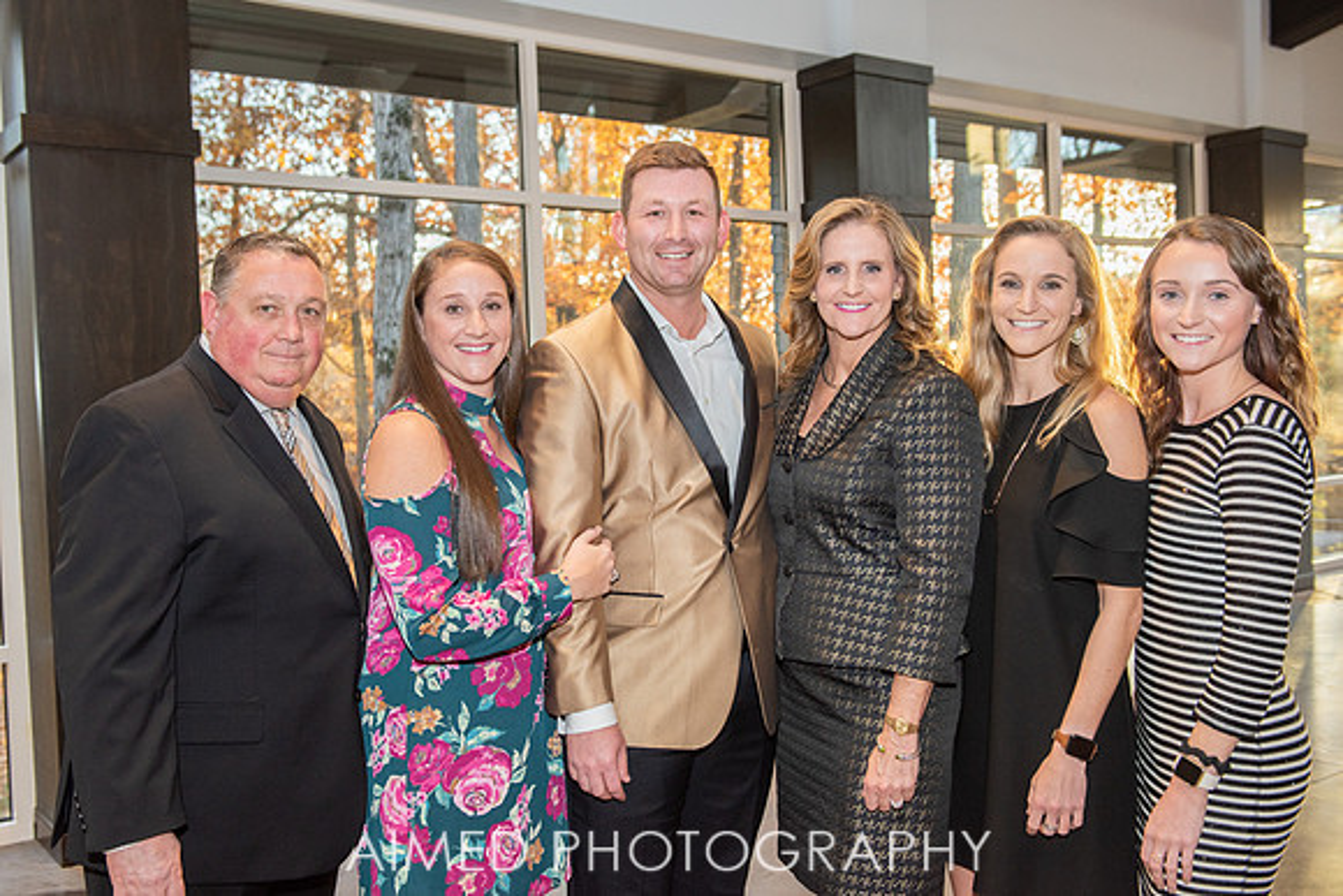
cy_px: 437
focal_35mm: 34
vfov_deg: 38.9
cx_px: 640
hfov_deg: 55.8
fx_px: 1268
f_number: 4
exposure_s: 1/250
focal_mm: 32
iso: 640
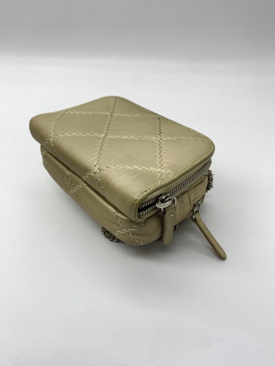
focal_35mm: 26
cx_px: 138
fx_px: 275
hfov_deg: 53.1
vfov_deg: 67.3
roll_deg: +4.5
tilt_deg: -41.4
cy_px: 183
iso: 32
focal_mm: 4.25
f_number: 1.8
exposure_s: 1/100
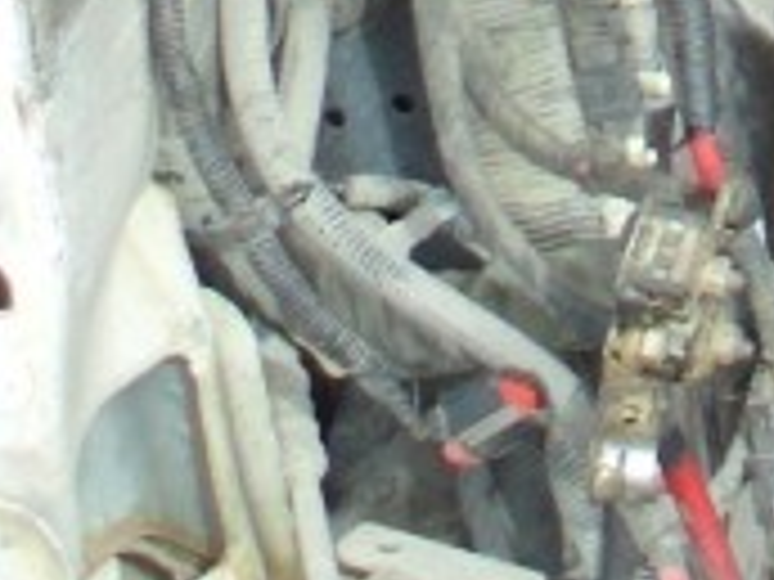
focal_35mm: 282
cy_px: -854
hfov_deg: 6.7
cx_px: 1796
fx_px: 6305
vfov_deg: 5.1
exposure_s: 1/362
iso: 50
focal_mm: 6.3
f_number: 2.9
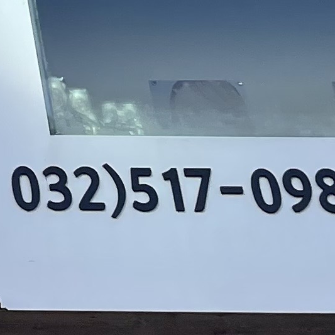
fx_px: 1905
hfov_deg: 9.0
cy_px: -472
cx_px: -470
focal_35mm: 174
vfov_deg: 9.0
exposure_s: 1/1984
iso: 32
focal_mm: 4.2
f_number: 1.6
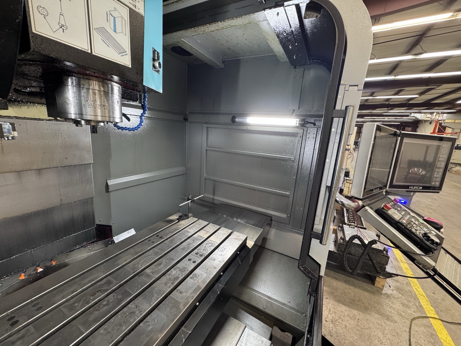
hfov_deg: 102.1
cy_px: 173
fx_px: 186
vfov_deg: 85.7
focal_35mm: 14
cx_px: 230
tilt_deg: -13.5
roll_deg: -4.8
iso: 320
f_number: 2.2
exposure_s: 1/60
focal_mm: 2.22
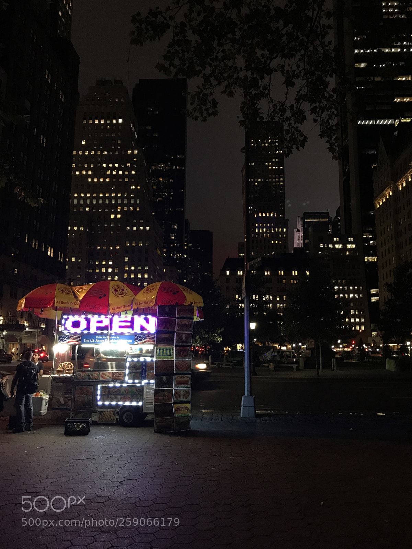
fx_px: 444
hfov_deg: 49.7
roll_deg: -1.1
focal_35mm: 28
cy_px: 274
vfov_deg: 63.4
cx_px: 206
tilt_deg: +9.0
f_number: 1.8
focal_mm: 3.99
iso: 80
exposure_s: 1/16
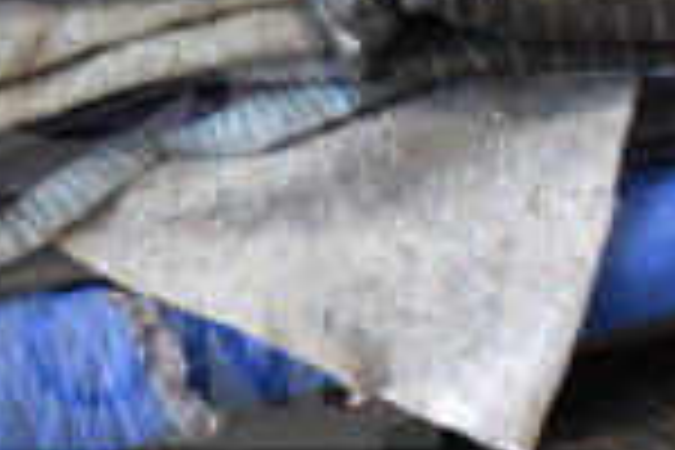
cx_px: -68
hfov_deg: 17.9
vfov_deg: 12.4
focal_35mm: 110
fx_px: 2062
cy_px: 92
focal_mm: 18
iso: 560
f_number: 3.5
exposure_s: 1/30
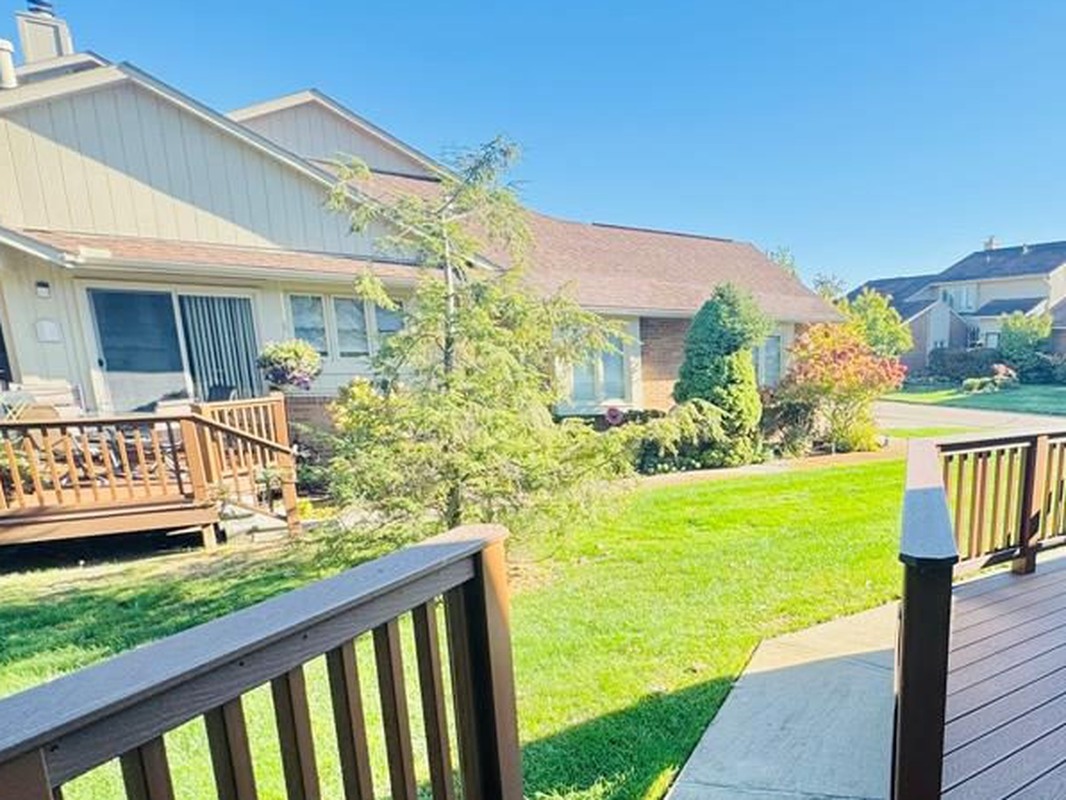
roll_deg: -1.2
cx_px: 837
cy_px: 509
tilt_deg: -12.9
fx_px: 739
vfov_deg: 56.0
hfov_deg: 65.7
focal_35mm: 24
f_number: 2.2
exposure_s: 1/445
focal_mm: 2.22
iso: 40
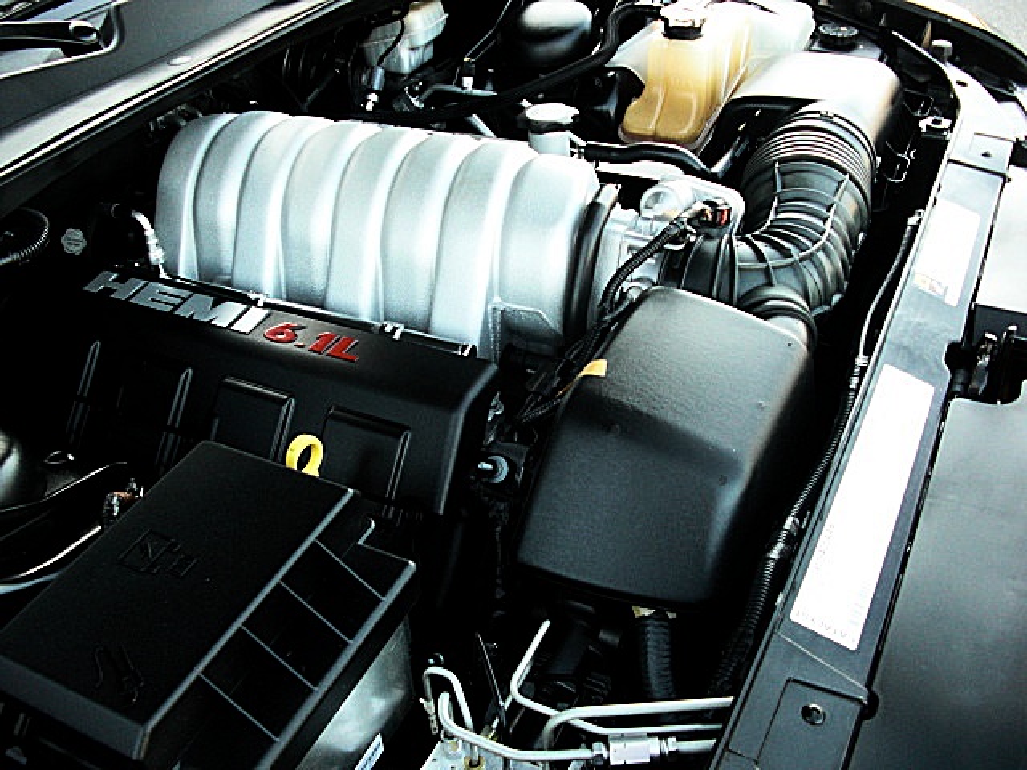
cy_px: 385
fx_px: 1068
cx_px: 514
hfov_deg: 51.4
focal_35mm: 36
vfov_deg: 39.7
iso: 200
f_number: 2.8
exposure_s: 1/125
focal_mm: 6.3
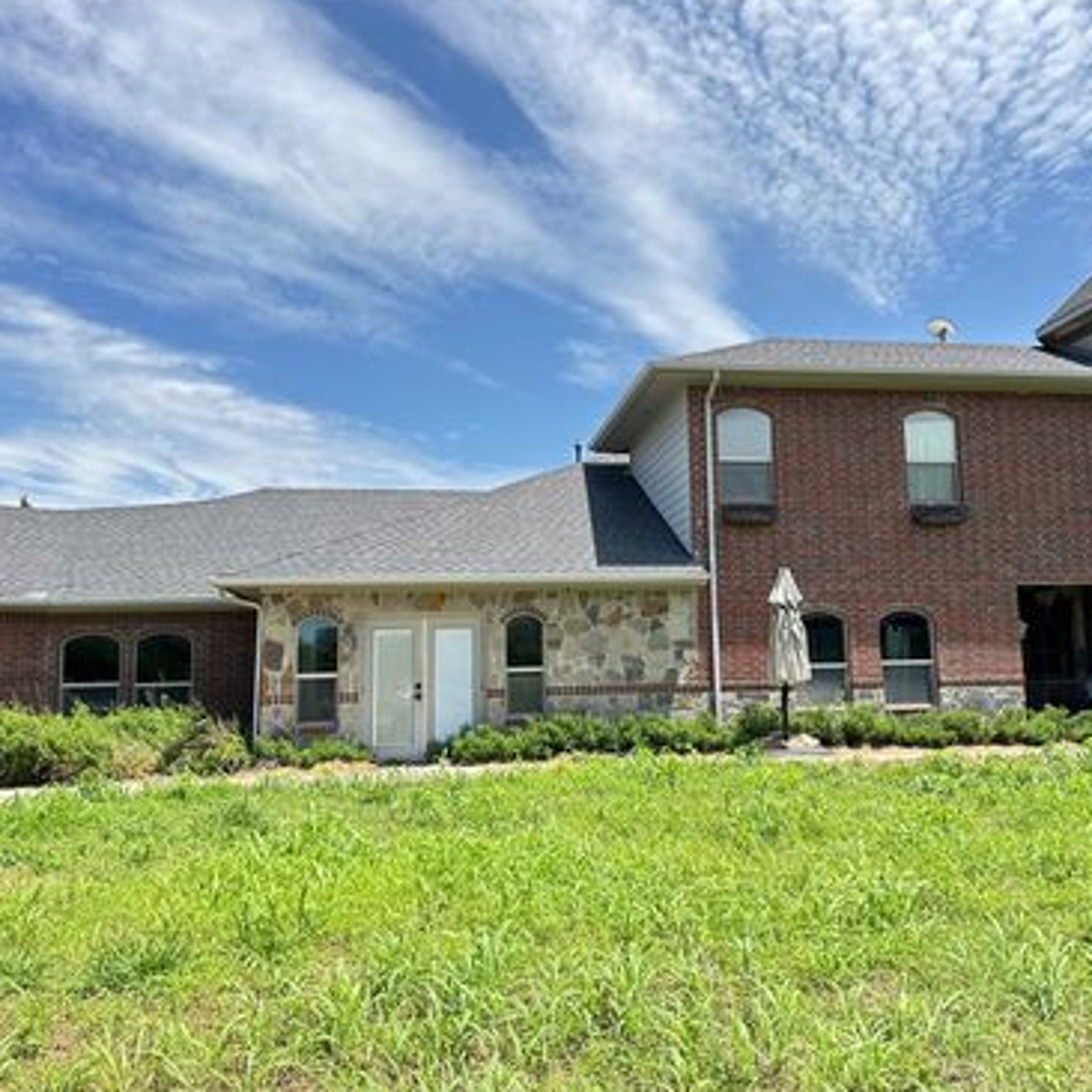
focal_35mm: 29
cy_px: 545
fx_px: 1035
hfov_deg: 55.4
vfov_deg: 55.6
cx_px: 618
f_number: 1.78
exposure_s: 1/1453
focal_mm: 6.86
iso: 80
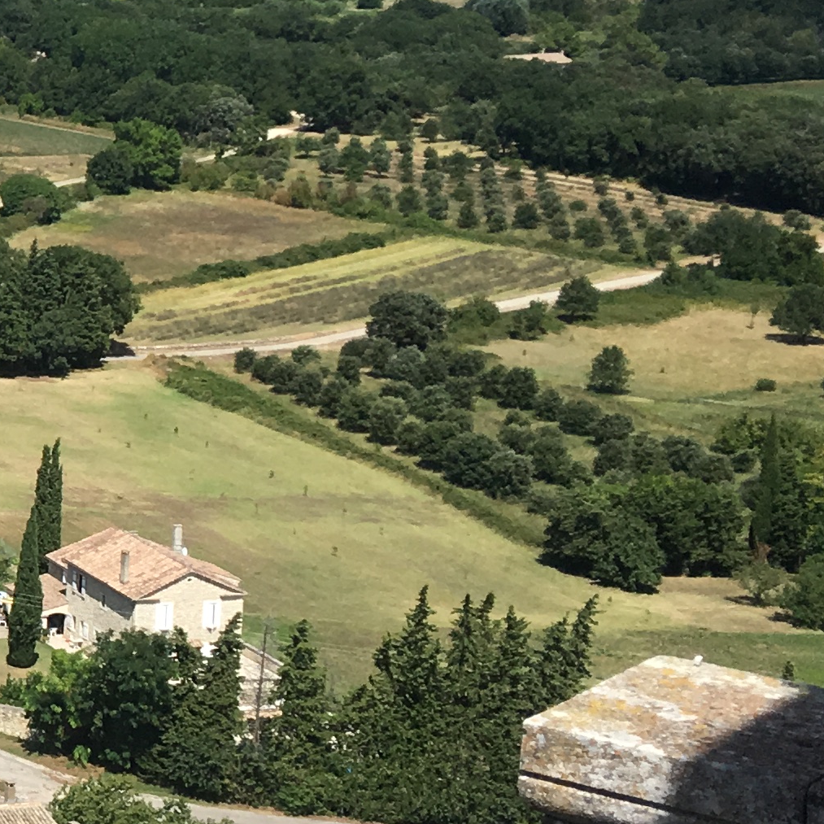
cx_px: -778
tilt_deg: -11.5
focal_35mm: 102
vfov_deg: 17.0
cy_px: 285
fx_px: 2747
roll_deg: +0.6
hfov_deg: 14.4
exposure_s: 1/1709
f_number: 2.2
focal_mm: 4.15
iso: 25
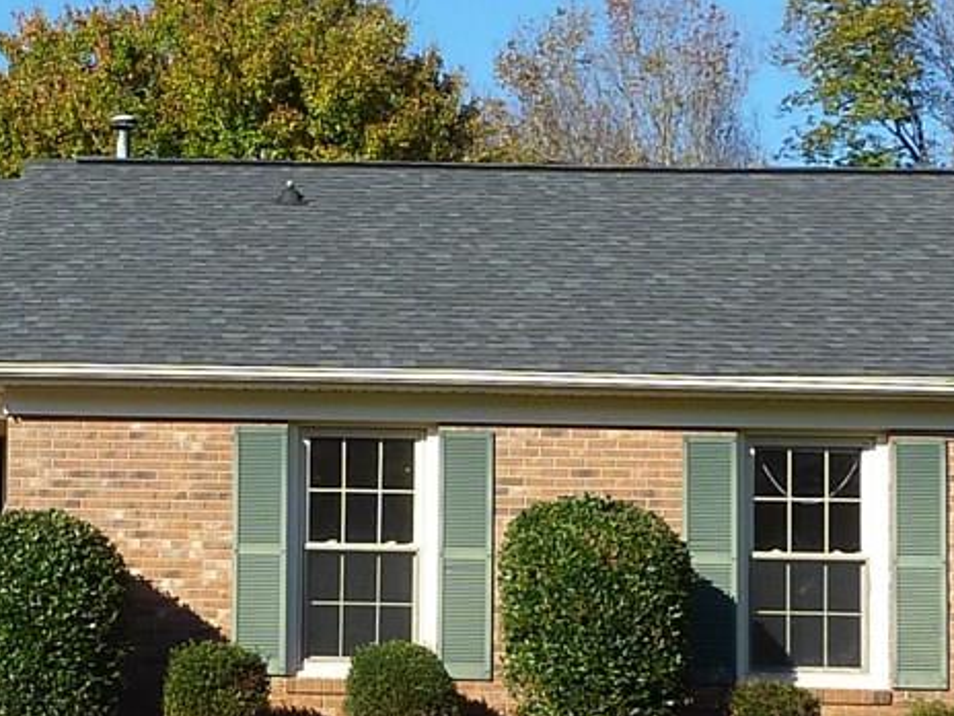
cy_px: 492
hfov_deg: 18.3
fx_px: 2921
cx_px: 123
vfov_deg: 13.9
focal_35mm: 106
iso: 80
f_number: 4
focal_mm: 4.4
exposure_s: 1/400
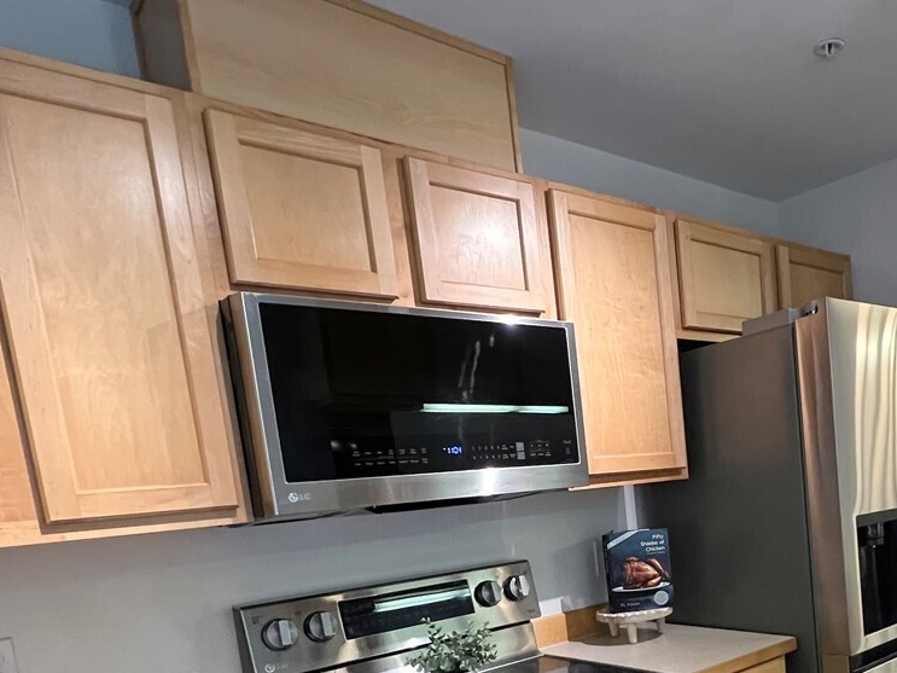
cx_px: 663
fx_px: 725
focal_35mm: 28
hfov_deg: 60.3
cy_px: 594
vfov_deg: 45.5
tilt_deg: -10.1
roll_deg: +4.6
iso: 400
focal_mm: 1.57
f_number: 1.8
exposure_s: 1/60
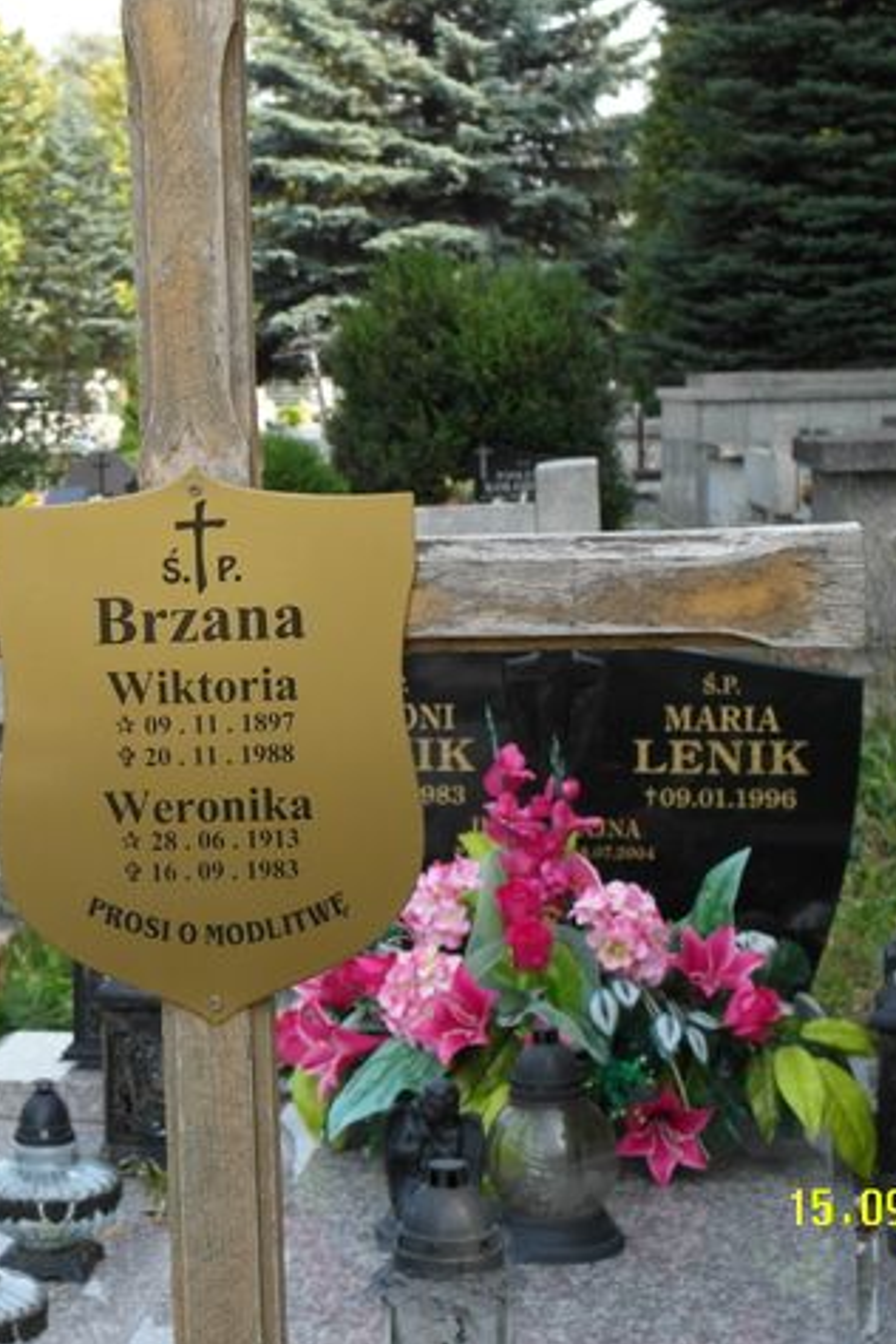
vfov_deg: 25.4
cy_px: 672
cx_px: 252
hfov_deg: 17.0
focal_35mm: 80
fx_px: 2986
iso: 80
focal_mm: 12.3
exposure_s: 1/180
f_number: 4.1
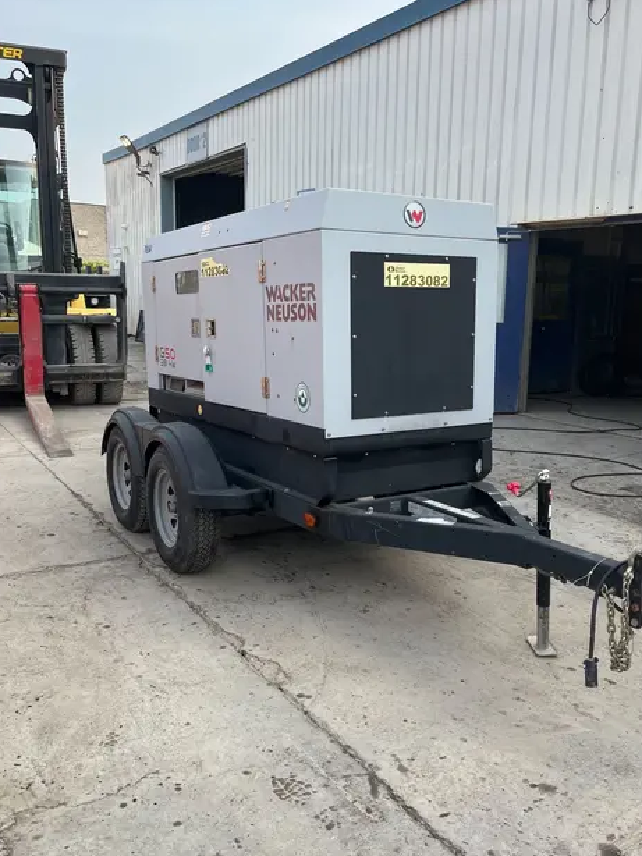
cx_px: 376
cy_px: 442
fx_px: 767
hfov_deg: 45.2
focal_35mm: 31
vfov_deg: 58.3
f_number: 1.6
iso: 50
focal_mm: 5.1
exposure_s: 1/1441
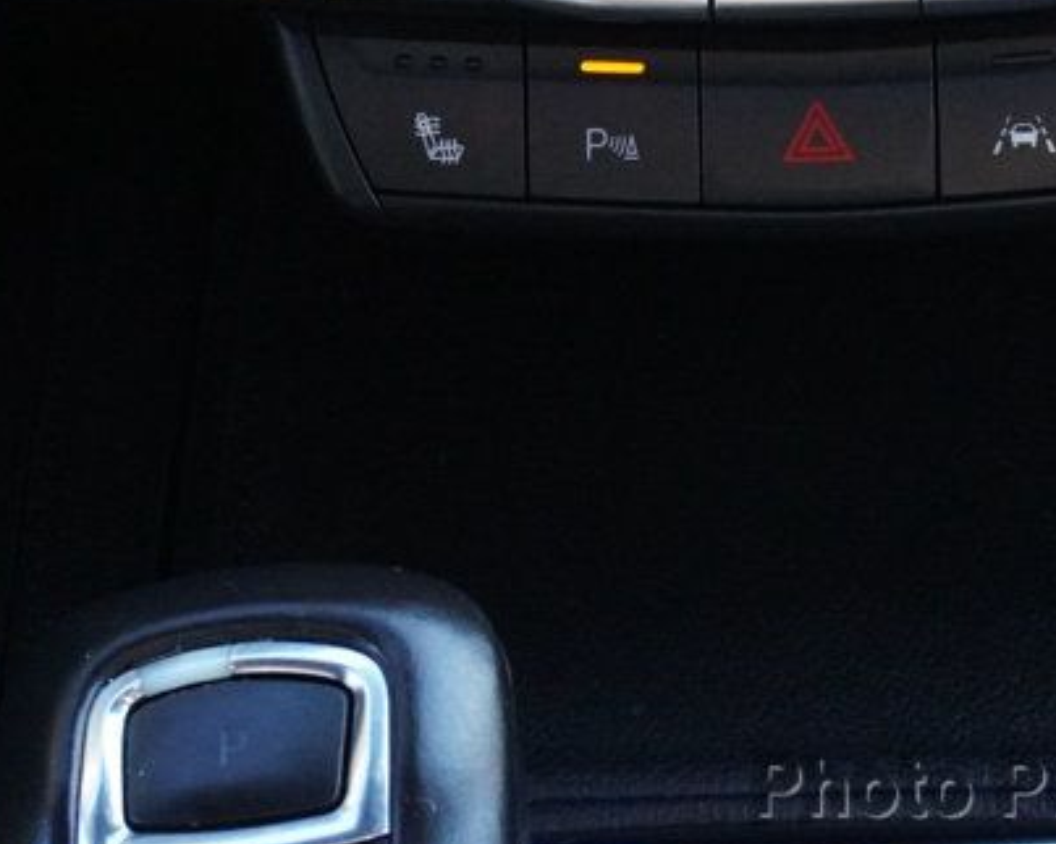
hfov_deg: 20.4
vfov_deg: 16.2
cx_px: 804
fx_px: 2905
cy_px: -28
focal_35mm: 93
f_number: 9
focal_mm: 26
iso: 6400
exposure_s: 1/250
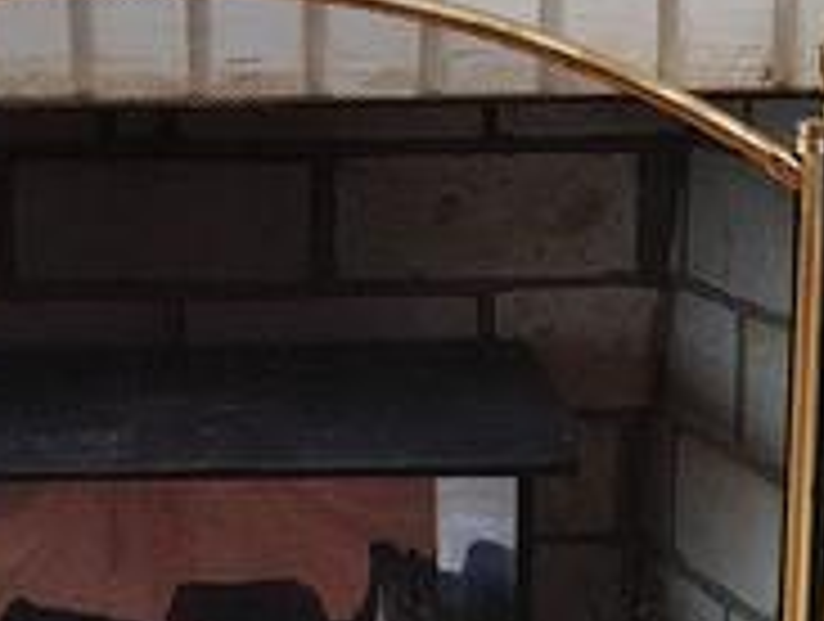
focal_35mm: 134
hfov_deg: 14.6
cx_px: 153
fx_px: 3196
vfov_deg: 11.1
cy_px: 513
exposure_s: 1/60
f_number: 1.8
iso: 1195
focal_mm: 5.56
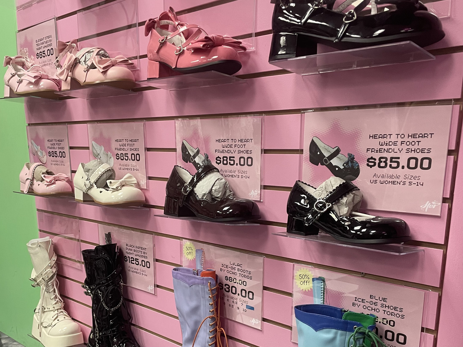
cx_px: 232
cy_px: 174
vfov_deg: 53.1
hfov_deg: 67.3
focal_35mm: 26
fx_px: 348
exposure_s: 1/60
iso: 200
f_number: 1.6
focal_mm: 4.2
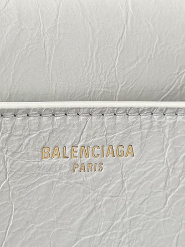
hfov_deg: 34.3
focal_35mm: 42
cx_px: 80
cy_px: 113
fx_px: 299
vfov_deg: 44.7
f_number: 1.78
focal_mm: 6.76
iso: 80
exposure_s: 1/121
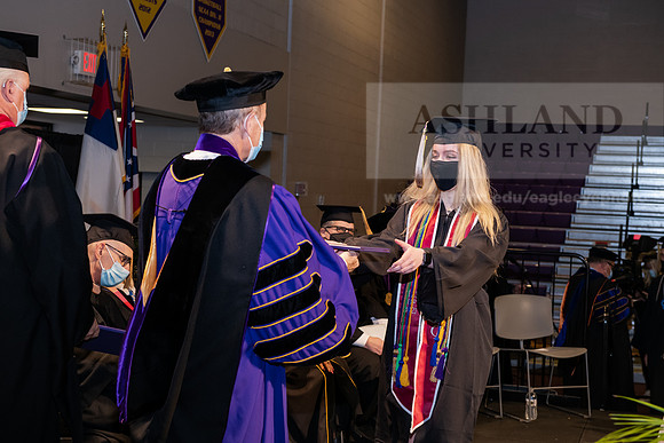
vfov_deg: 21.9
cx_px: 332
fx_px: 1144
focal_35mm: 62
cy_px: 222
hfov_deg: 32.4
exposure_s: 1/200
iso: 1600
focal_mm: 62
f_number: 6.3
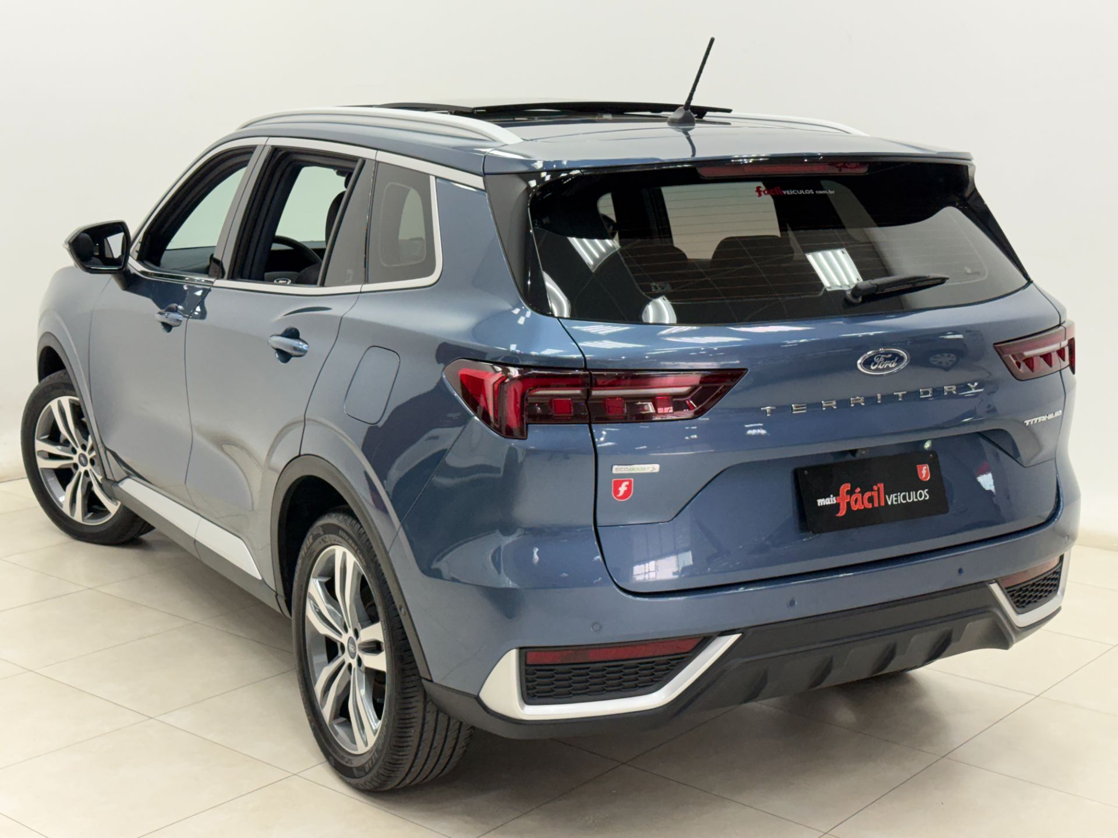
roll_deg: -0.1
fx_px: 1550
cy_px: 419
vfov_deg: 30.3
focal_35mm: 48
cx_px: 559
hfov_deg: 39.7
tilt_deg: -11.1
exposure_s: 1/120
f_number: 1.78
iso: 320
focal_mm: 6.76
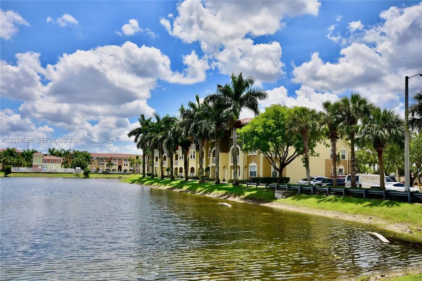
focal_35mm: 30
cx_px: 211
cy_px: 140
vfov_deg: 43.6
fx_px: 352
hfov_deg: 61.9
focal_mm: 20
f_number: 11
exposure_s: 1/500
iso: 250
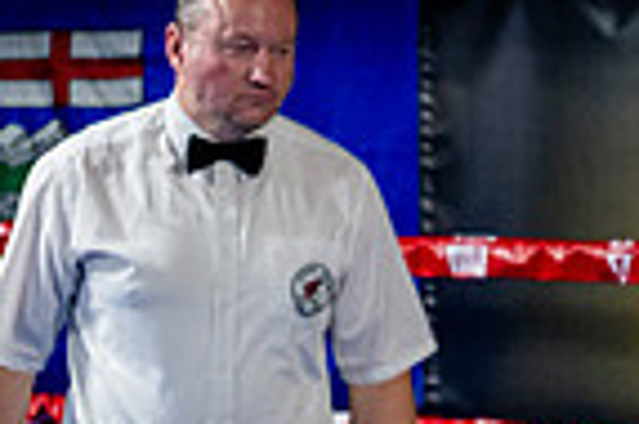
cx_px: 1095
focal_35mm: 219
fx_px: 3883
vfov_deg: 6.2
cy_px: 707
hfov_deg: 9.1
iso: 4000
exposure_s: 1/1000
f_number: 2
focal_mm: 54
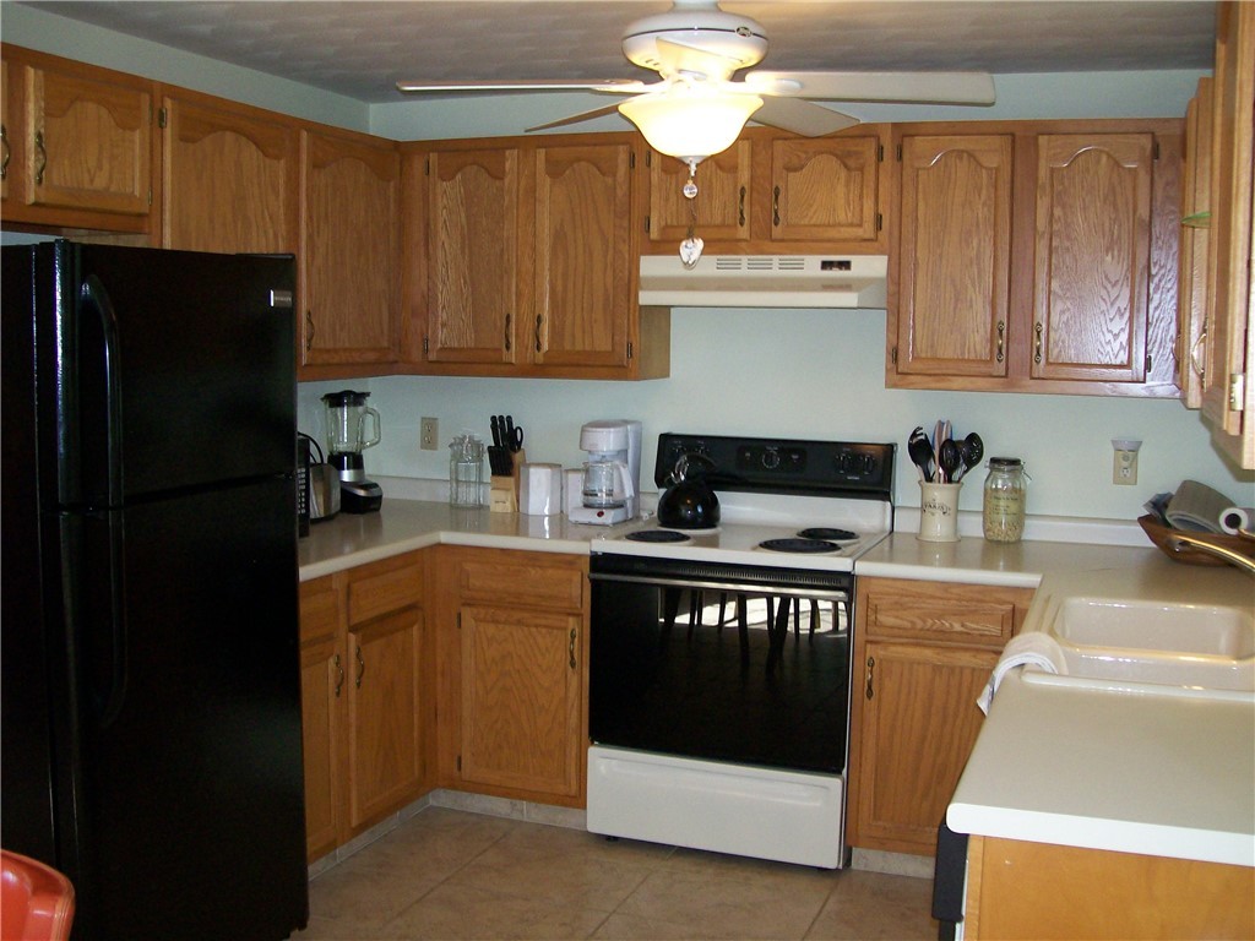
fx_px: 1305
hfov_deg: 51.4
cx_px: 628
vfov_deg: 39.7
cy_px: 470
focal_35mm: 36
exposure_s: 1/64
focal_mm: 6
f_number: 2.7
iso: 140
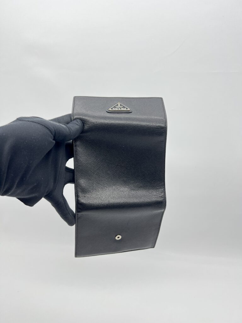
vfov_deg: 67.3
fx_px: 242
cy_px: 162
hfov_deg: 53.1
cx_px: 121
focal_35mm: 26
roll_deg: -0.2
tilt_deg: -15.4
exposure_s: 1/100
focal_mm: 5.7
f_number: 1.5
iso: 32
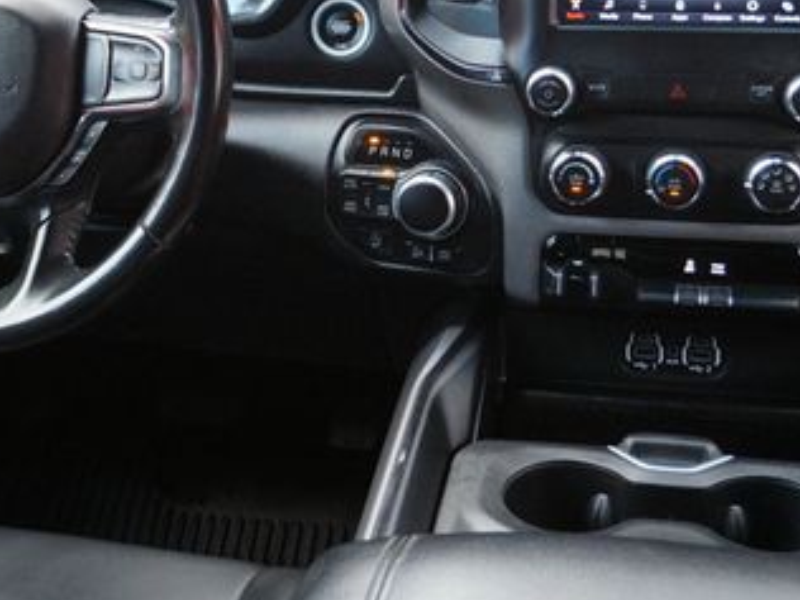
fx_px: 1618
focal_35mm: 70
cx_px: 243
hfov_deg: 27.5
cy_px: 86
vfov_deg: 20.7
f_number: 4.5
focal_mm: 24
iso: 640
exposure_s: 1/60
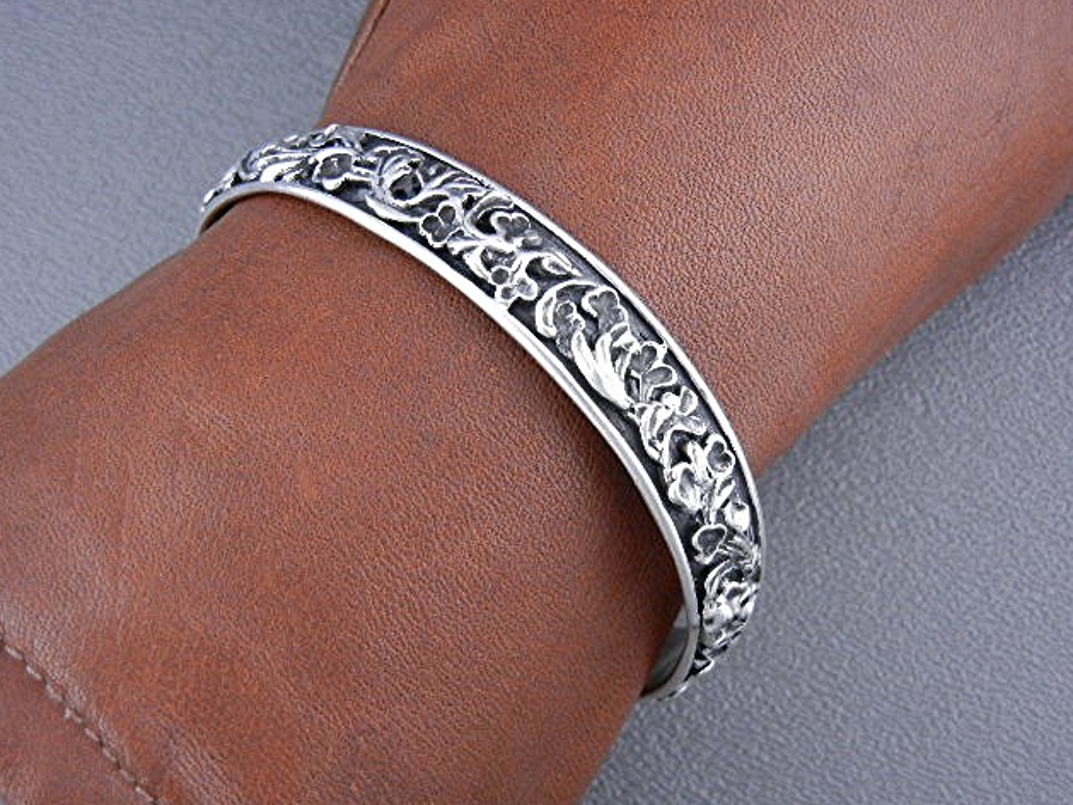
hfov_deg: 32.2
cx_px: 529
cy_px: 401
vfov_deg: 24.4
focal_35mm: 60
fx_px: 1860
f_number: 4
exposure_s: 1/2.9
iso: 200
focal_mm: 10.6
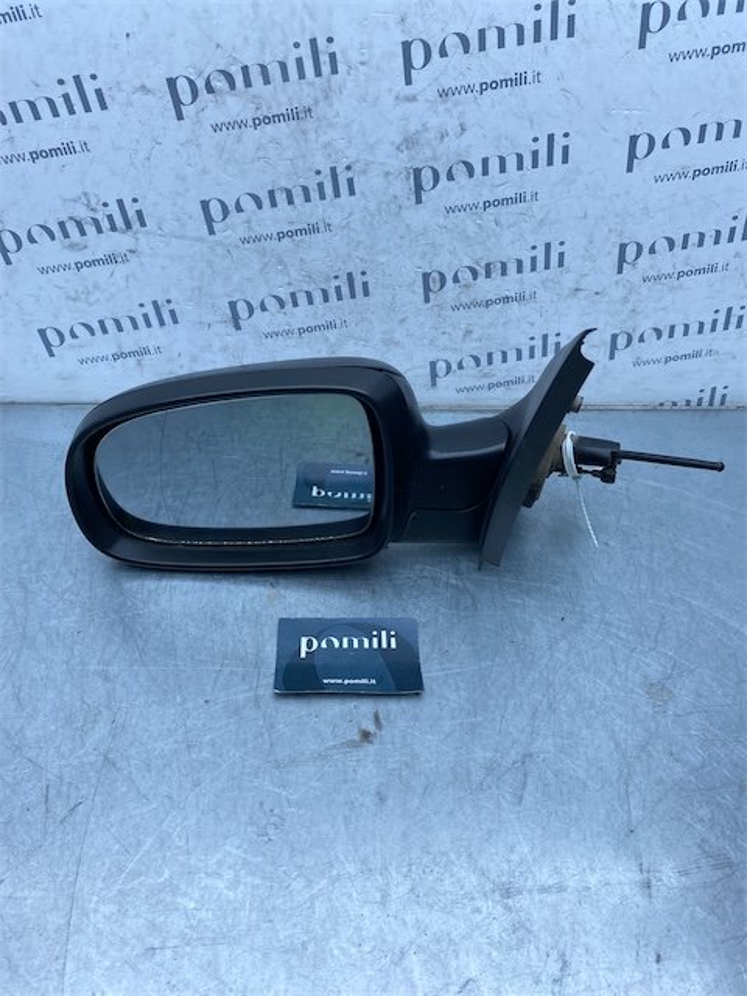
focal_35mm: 26
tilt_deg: -43.1
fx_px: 748
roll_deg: -5.2
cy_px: 498
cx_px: 374
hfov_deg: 53.1
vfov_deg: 67.3
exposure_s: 1/927
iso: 32
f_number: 1.8
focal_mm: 4.25
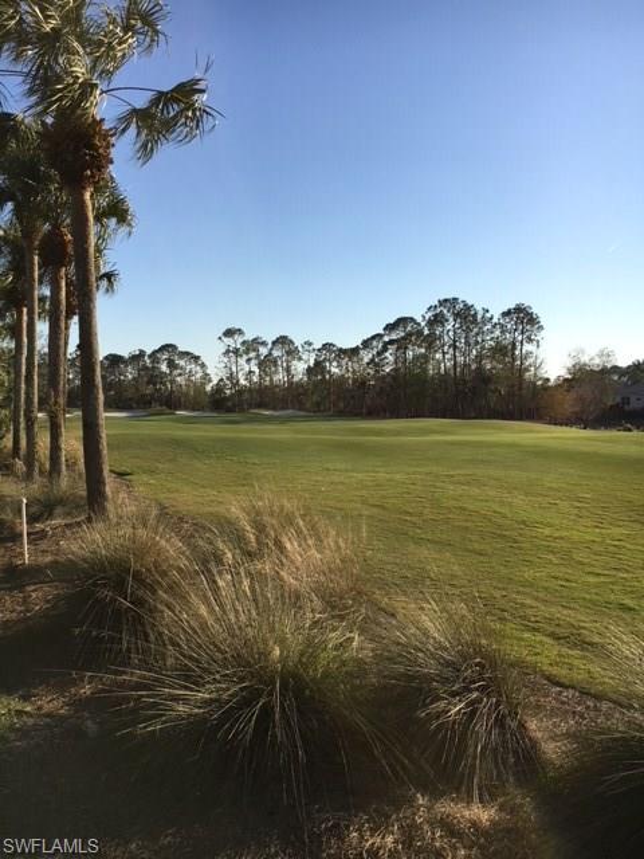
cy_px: 430
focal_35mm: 29
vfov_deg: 61.7
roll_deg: +1.9
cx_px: 322
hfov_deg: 48.2
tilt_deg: -0.7
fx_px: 719
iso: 25
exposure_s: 1/1637
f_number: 2.2
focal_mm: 4.15
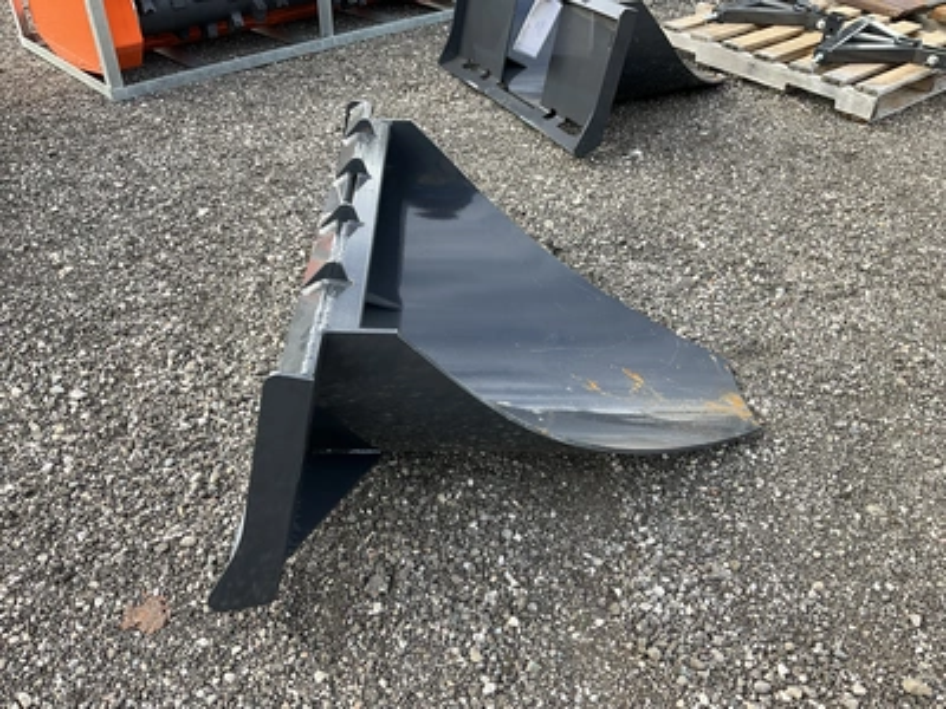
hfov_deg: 61.7
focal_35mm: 29
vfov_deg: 48.2
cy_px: 354
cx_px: 473
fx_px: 793
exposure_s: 1/156
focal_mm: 3
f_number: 1.8
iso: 20
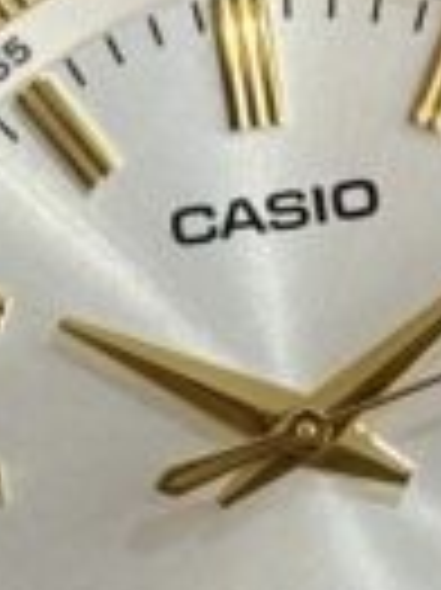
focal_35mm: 293
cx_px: 414
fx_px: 4985
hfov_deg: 5.1
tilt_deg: -40.6
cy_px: 477
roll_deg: -13.0
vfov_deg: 6.8
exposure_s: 1/50
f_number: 1.78
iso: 50
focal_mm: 6.76
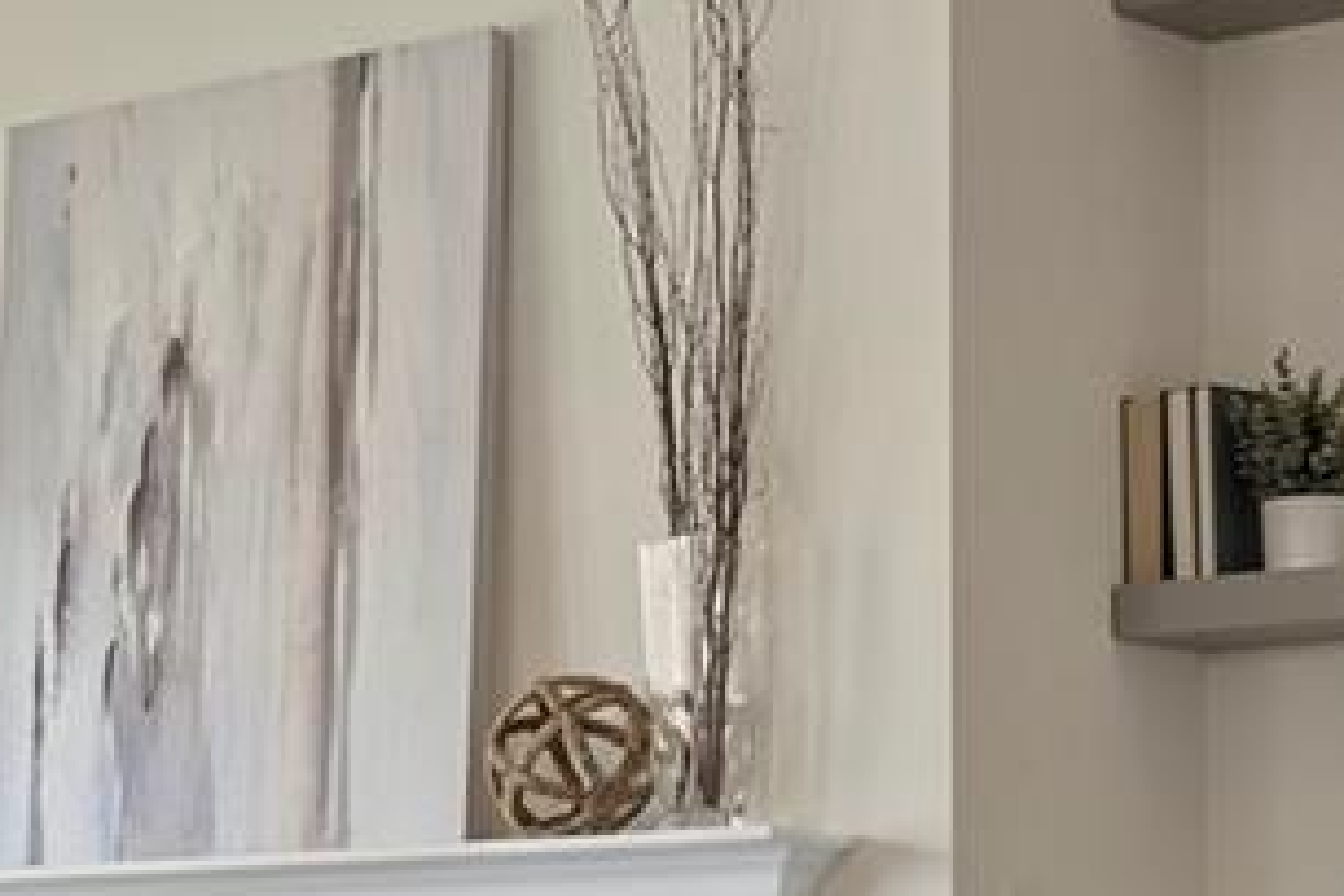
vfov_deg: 11.4
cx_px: -351
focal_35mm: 117
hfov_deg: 16.6
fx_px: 4368
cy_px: 1166
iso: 250
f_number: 11
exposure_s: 1/4
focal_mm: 35
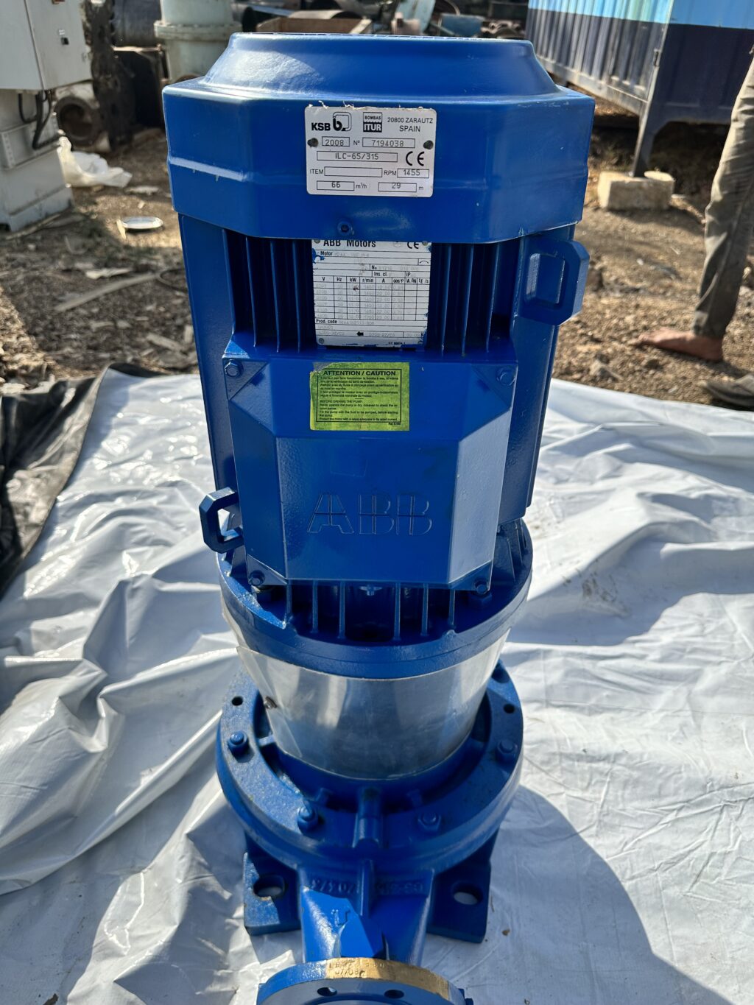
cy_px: 502
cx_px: 377
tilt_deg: -34.1
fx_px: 697
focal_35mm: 24
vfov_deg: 71.6
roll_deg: -3.1
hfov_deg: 56.8
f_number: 1.78
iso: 80
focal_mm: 6.86
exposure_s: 1/4762
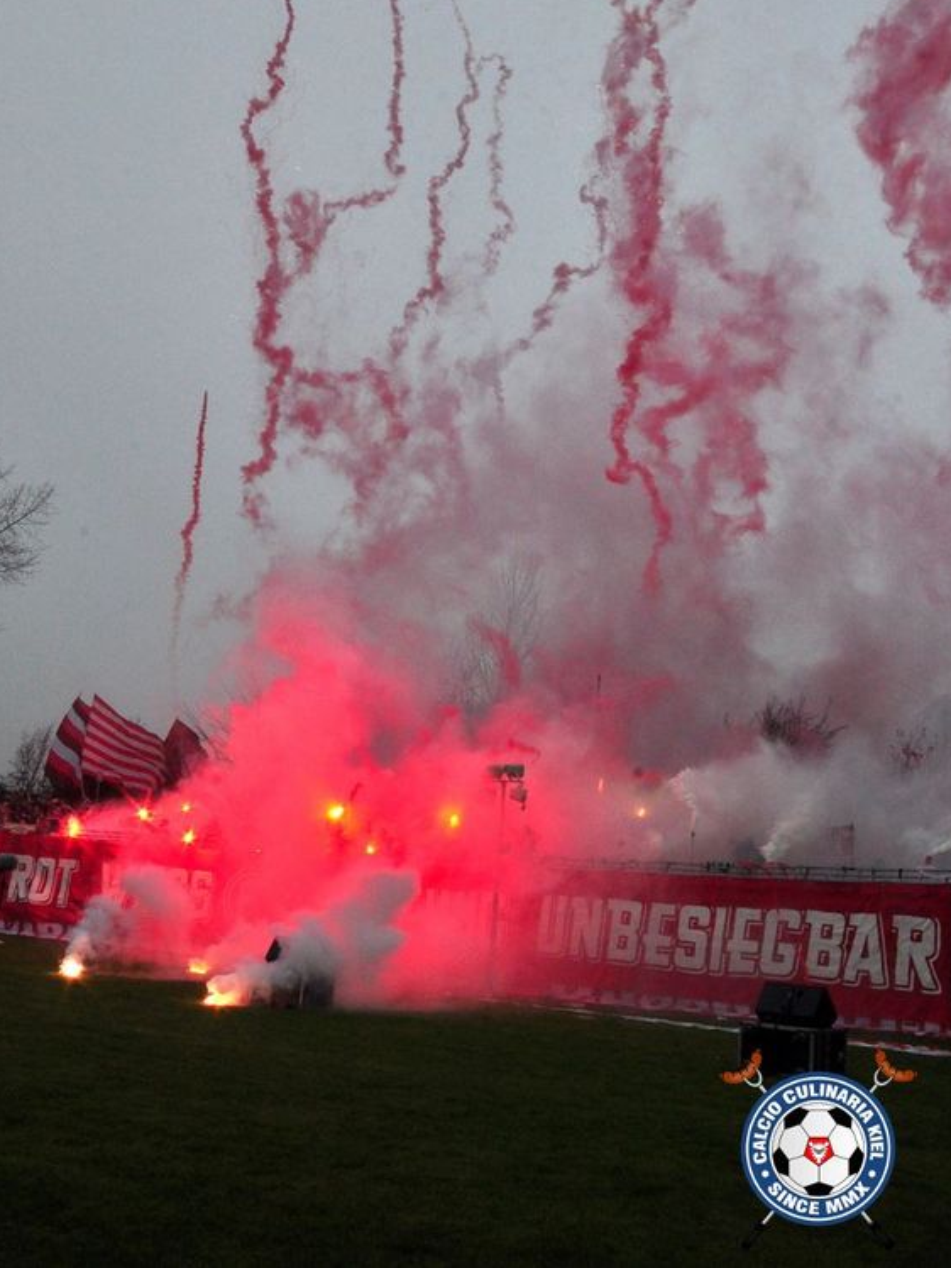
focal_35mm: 23
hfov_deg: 58.9
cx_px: 474
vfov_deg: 73.5
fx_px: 842
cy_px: 548
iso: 500
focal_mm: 14
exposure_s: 1/200
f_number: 20
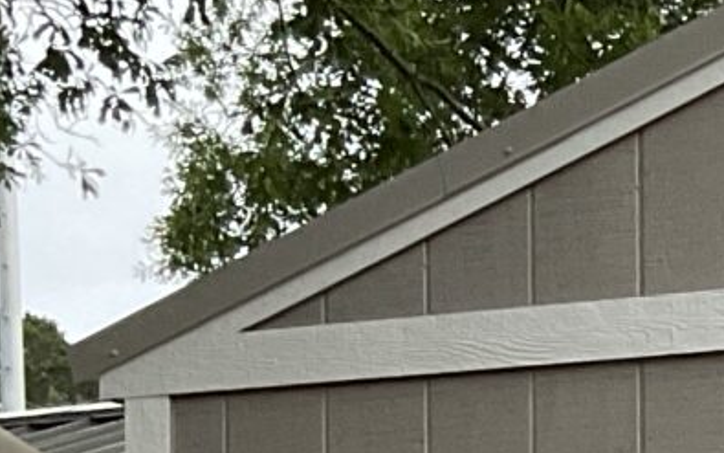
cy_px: 1106
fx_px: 3927
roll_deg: +0.2
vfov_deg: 6.3
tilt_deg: -2.1
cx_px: 1494
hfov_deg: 9.7
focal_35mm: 199
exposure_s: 1/122
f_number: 1.8
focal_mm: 3
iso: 64
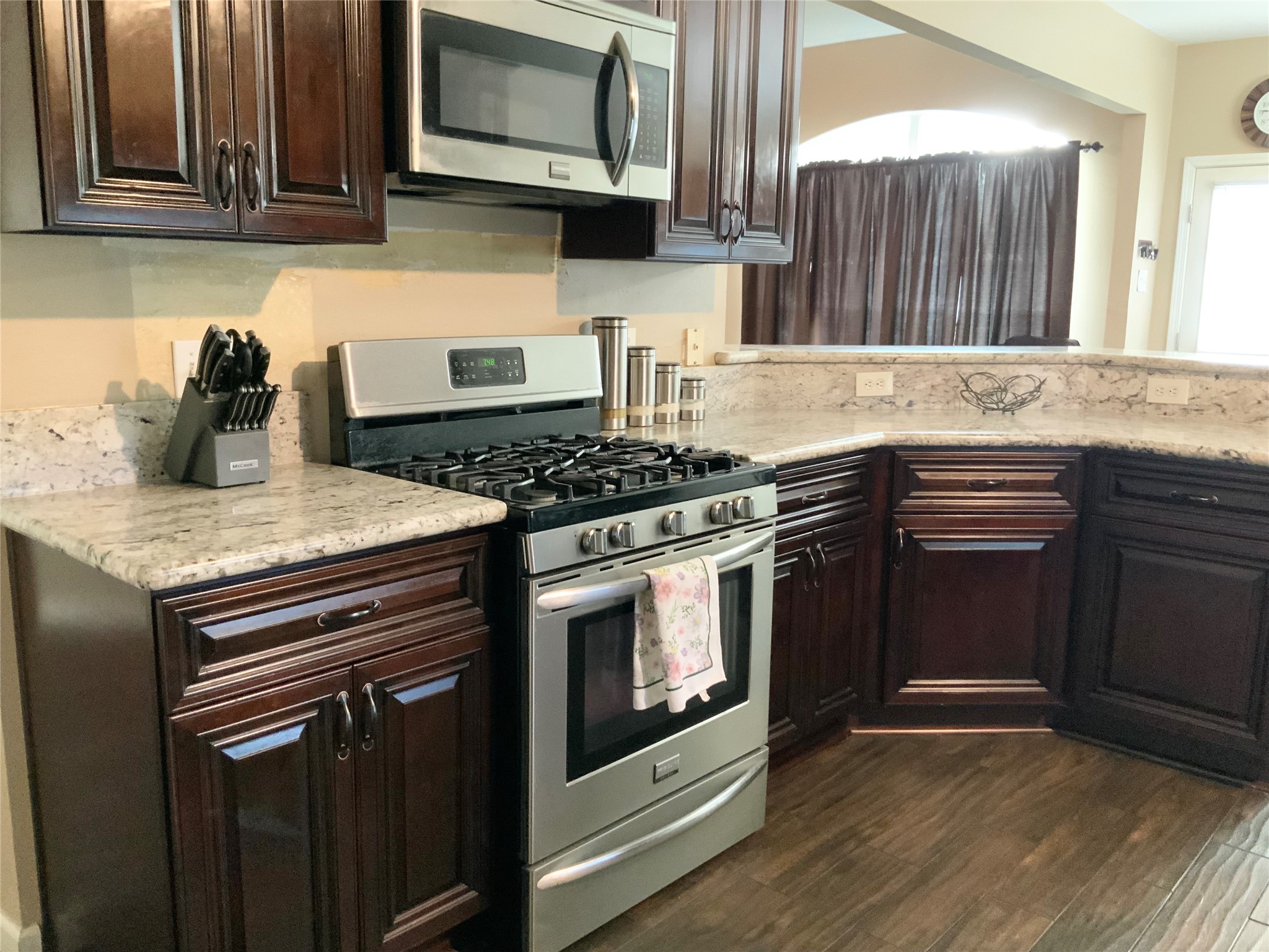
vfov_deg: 48.2
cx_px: 634
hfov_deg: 61.7
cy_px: 476
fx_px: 1063
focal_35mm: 29
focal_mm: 3
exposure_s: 1/30
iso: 320
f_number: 1.8
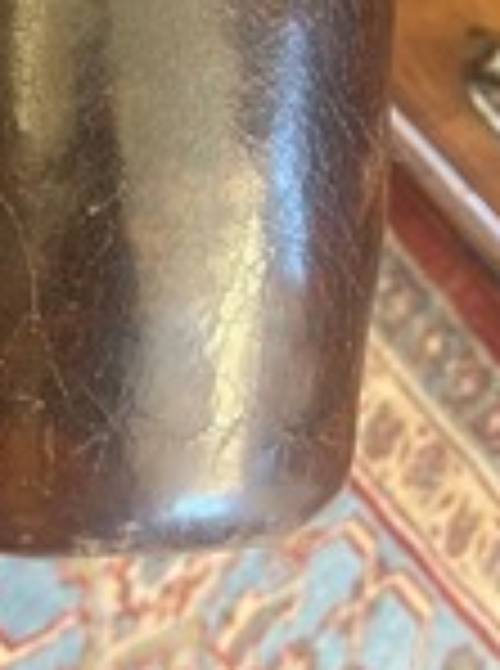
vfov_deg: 24.4
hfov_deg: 20.6
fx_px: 1354
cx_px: 72
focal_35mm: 70
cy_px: -198
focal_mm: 5.1
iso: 500
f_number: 1.6
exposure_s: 1/25
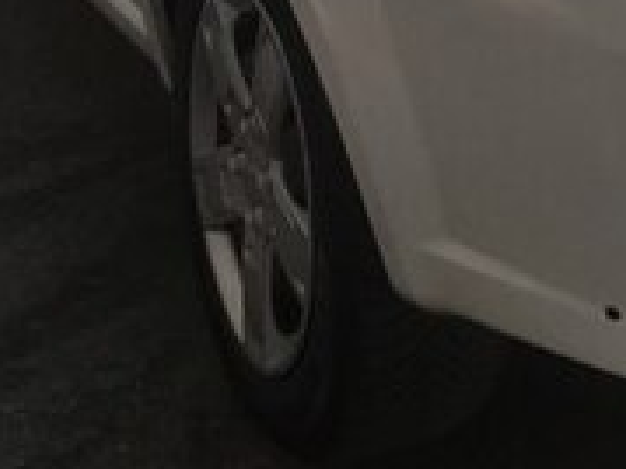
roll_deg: -3.5
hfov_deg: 17.3
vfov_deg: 13.1
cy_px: -233
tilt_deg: -5.7
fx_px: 1934
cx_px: 815
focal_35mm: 107
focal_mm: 4.15
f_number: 2.2
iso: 25
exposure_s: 1/121
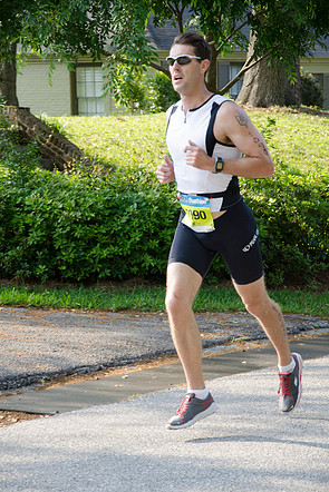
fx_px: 2191
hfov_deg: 8.6
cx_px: 165
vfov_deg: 12.8
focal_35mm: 160
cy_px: 243
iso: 800
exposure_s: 1/640
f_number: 5.6
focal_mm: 105
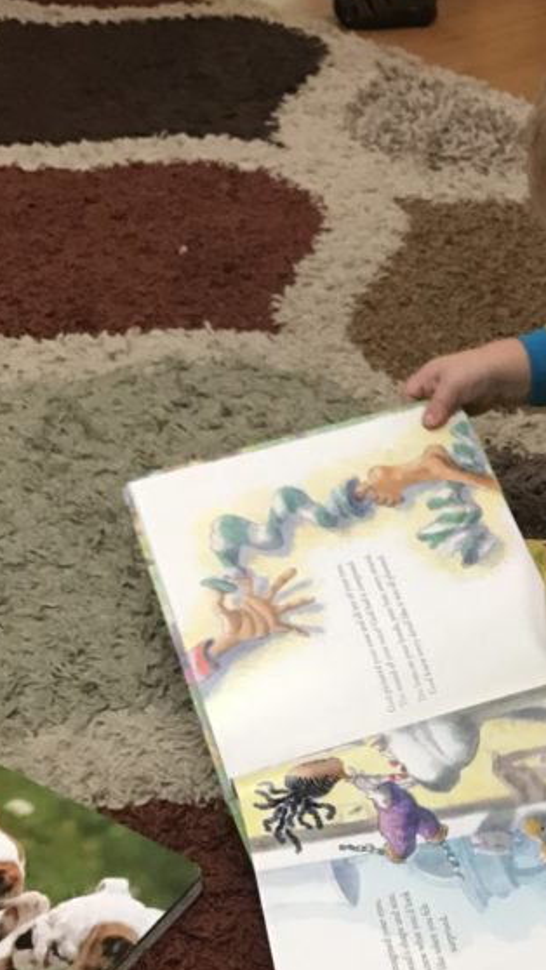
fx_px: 1441
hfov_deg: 20.6
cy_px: 535
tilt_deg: -36.4
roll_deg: -2.4
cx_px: 574
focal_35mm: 56
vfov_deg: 37.2
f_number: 1.8
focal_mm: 3.99
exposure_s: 1/13
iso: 100
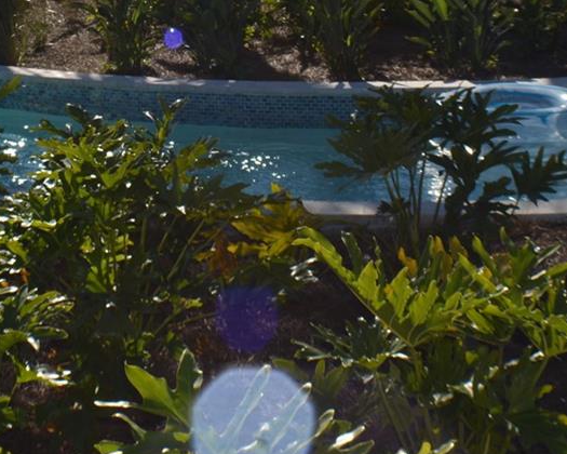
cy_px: -65
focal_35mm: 103
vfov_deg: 14.5
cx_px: 168
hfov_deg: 18.6
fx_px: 1728
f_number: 10
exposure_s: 1/200
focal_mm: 24
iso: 100
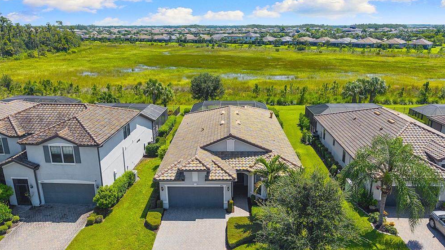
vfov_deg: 42.6
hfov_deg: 69.9
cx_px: 228
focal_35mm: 27
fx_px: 319
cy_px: 156
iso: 200
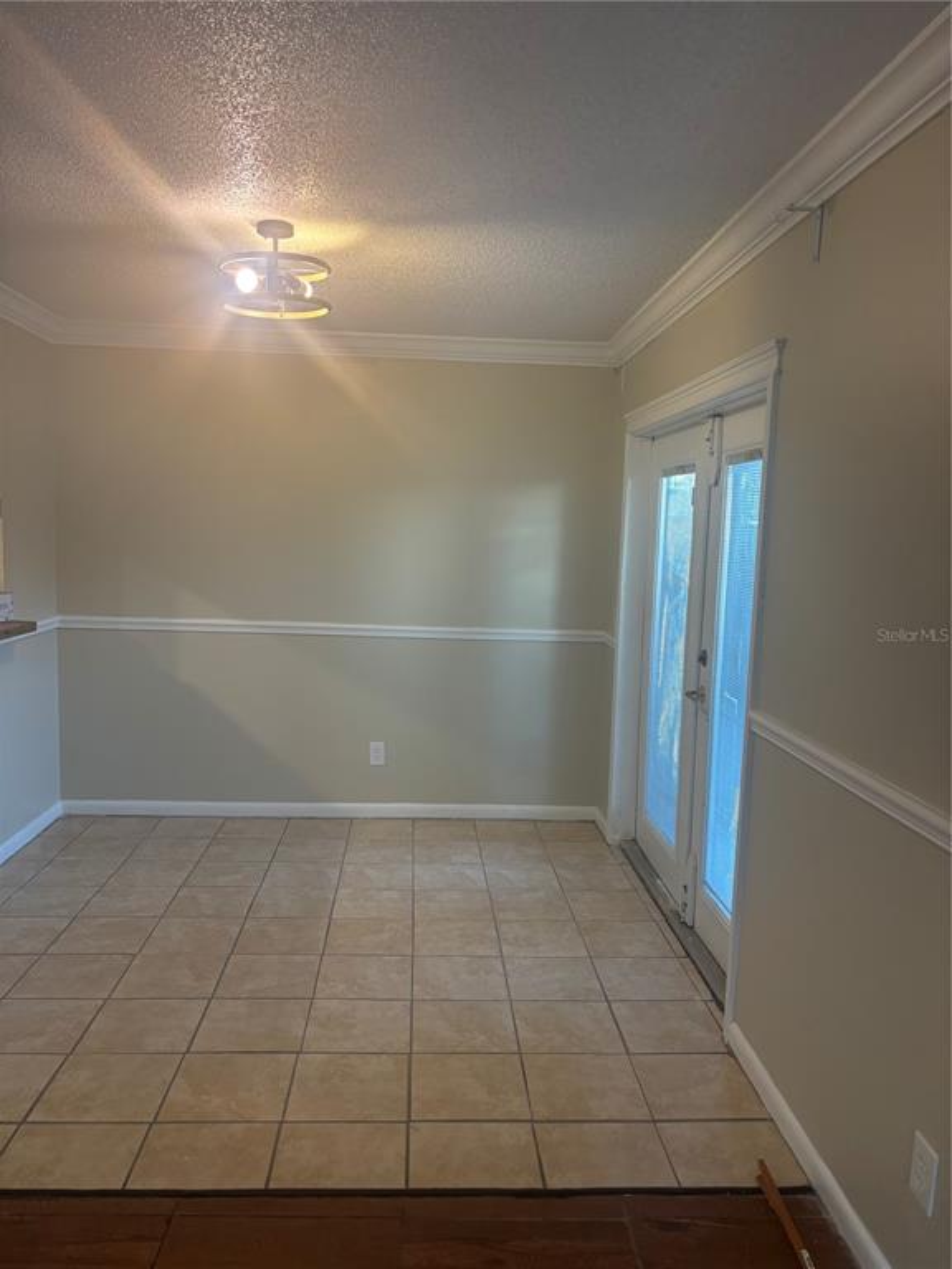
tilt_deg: -7.5
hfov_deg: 53.1
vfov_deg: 67.3
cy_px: 634
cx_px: 476
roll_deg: -2.3
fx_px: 953
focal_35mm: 26
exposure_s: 1/60
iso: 125
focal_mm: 5.96
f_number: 1.6
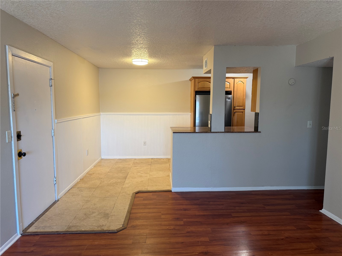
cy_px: 128
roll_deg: +0.2
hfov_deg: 71.6
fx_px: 237
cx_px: 171
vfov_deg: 56.8
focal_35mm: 24
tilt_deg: -4.8
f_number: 1.78
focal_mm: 6.76
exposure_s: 1/60
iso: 160
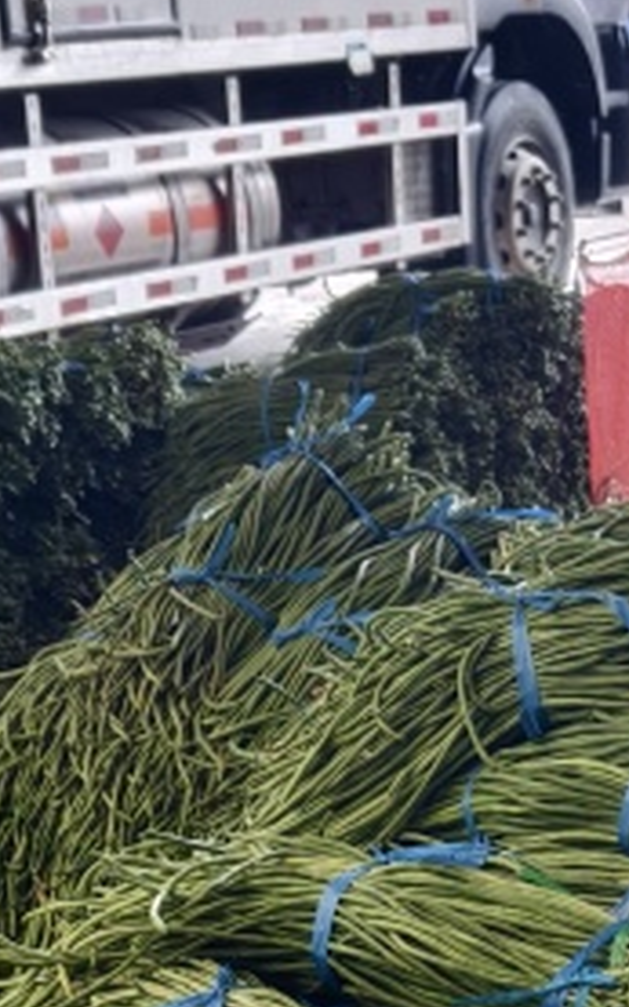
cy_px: 1212
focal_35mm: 94
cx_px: 276
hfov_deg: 13.9
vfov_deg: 20.6
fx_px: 2580
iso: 50
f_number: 1.75
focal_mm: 8.67
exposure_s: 1/102
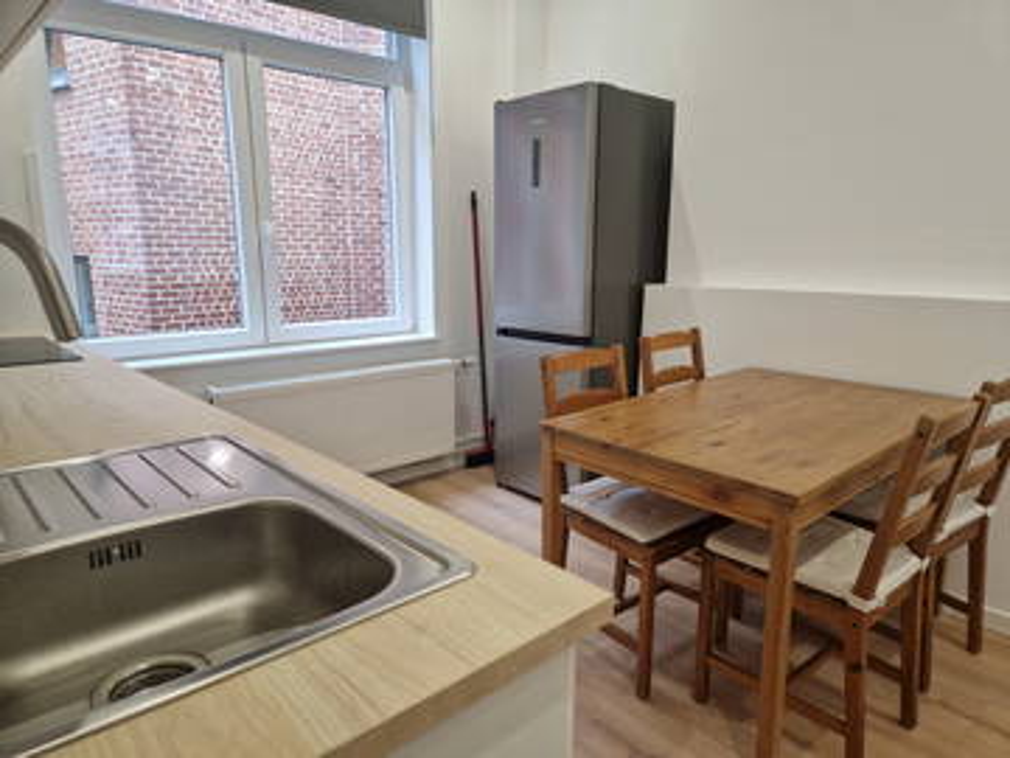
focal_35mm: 23
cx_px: 505
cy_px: 379
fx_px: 671
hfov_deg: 73.9
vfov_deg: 58.9
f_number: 1.8
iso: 250
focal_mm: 5.4
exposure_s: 1/100
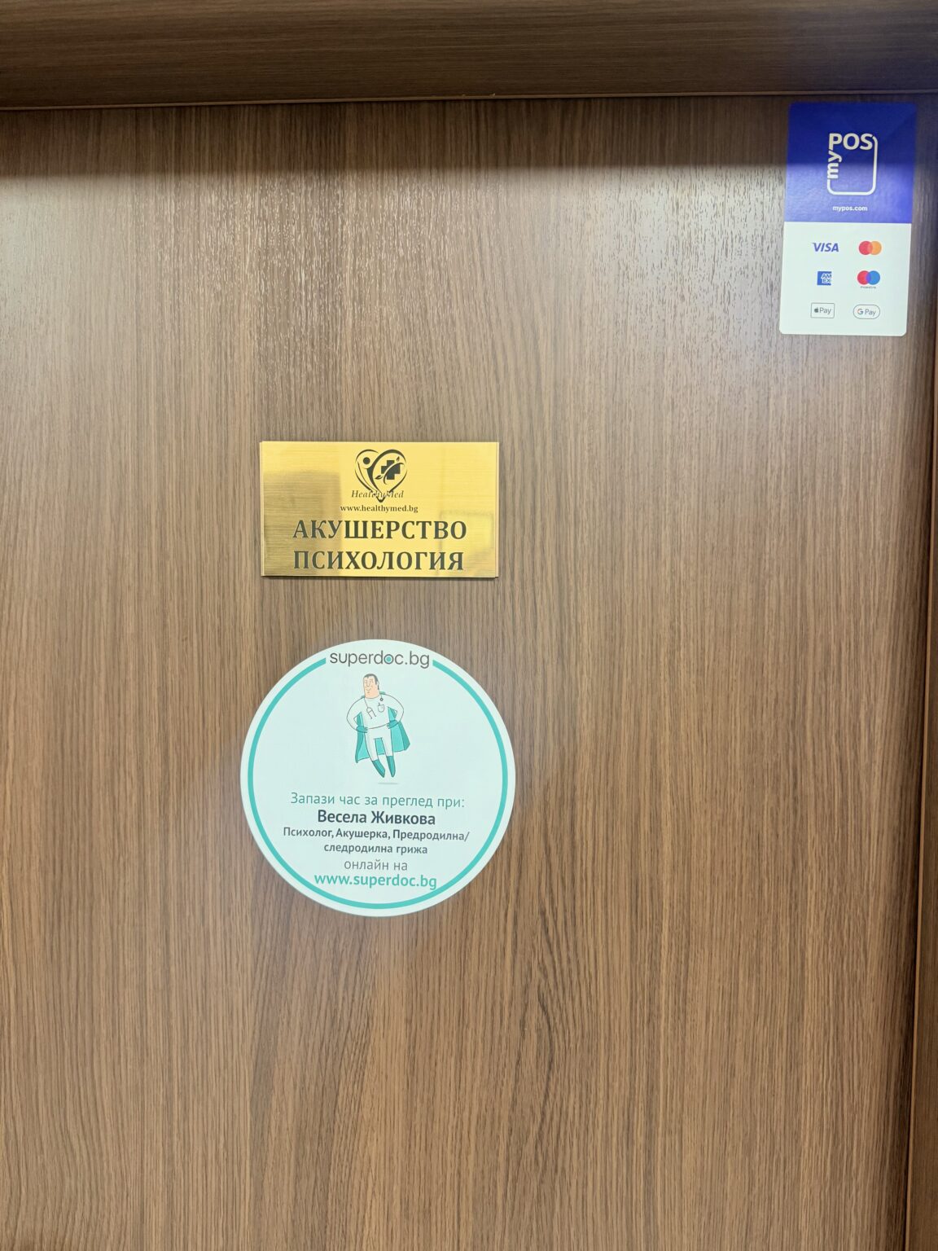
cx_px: 469
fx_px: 867
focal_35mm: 24
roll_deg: -0.9
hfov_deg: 56.8
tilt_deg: -1.8
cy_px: 626
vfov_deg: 71.6
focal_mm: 6.76
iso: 320
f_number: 1.78
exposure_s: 1/50
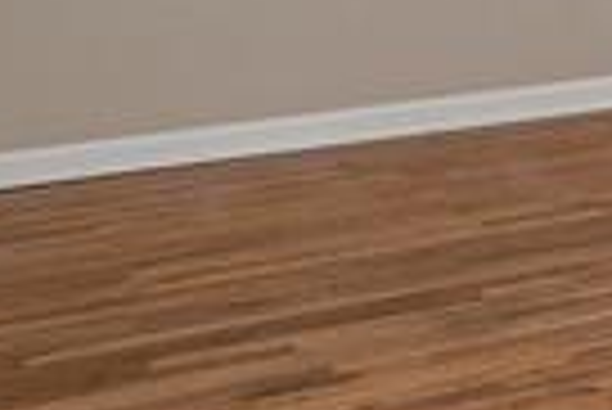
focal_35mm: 113
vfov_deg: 11.2
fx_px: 1923
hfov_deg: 11.3
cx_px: 1814
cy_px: -374
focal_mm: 10
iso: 640
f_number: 5.6
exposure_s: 1/80
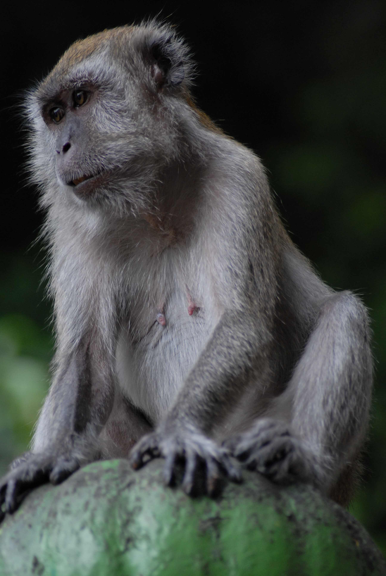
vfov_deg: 7.6
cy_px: 288
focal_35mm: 270
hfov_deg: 5.1
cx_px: 193
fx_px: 4330
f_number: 4.8
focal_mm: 180
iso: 400
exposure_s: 1/250
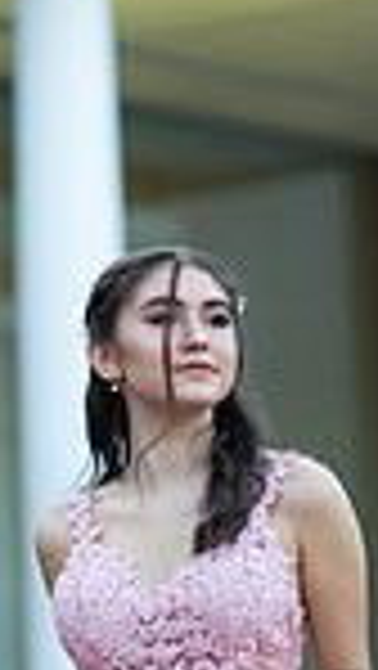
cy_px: 692
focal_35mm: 269
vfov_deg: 8.0
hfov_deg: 4.5
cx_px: 164
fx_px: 4785
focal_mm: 85
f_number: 2
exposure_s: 1/640
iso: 250
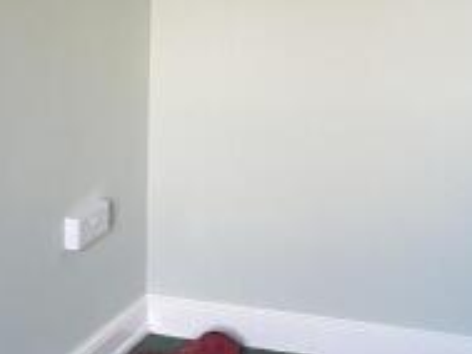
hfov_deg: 22.2
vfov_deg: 18.1
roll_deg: -3.2
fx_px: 1092
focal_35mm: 80
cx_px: 593
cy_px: 24
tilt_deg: -7.8
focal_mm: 4.2
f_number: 1.6
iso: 160
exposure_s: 1/60
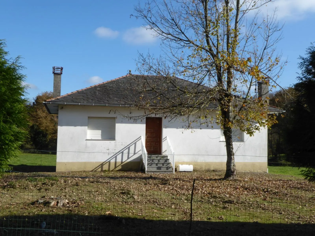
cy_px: 118
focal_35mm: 40
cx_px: 158
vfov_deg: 36.0
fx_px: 364
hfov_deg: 46.8
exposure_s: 1/160
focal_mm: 7.2
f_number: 8
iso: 80
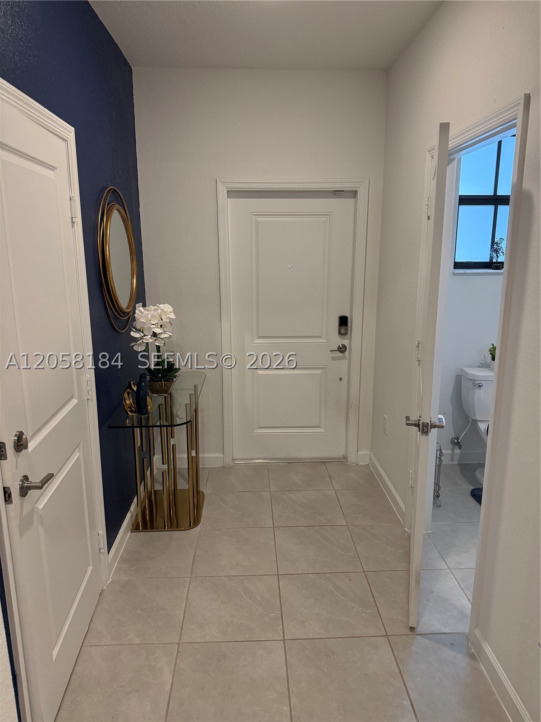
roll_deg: +0.3
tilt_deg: -12.3
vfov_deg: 71.6
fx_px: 500
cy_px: 361
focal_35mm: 24
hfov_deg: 56.8
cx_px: 270
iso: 400
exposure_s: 1/120
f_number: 1.78
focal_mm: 6.76
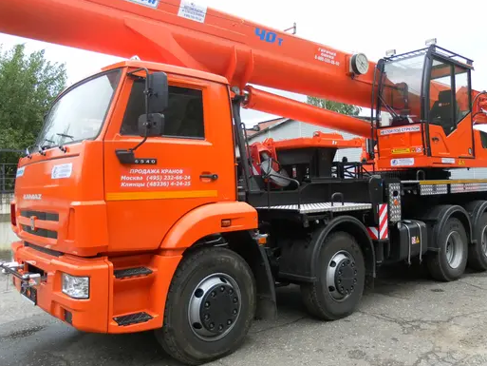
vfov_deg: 45.4
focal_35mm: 31
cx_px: 264
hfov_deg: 58.3
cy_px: 168
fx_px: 436
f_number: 3.2
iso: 80
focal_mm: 4.9
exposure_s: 1/160
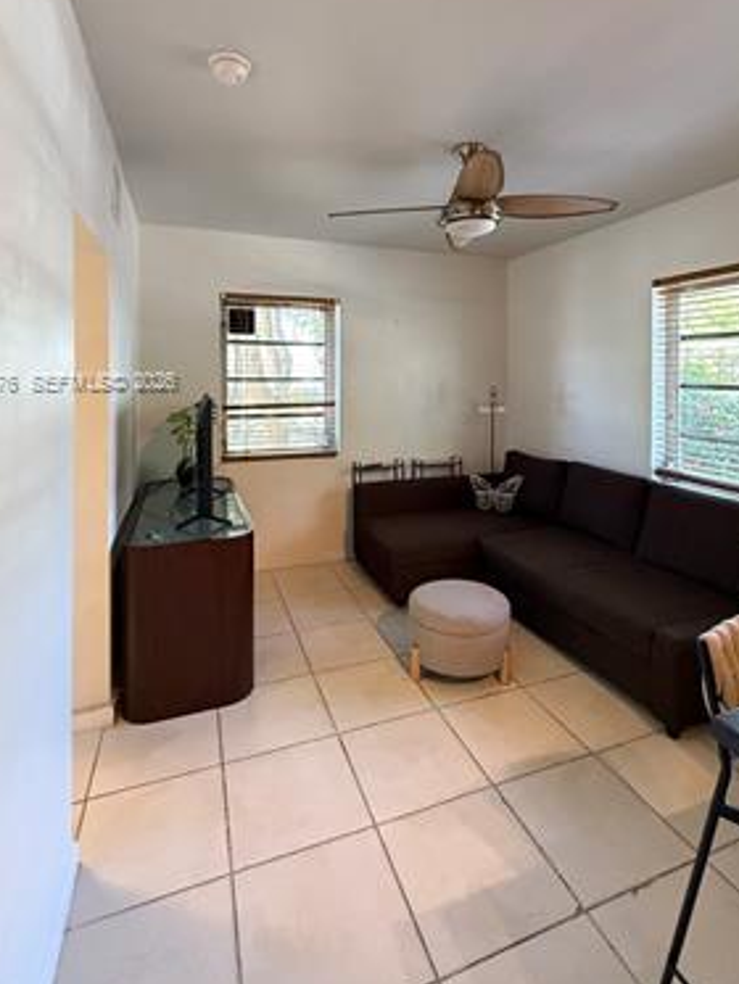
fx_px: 512
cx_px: 388
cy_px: 383
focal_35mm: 18
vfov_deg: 86.4
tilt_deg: -0.4
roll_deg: -0.5
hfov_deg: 71.6
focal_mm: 2.22
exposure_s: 1/60
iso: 800
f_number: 2.2
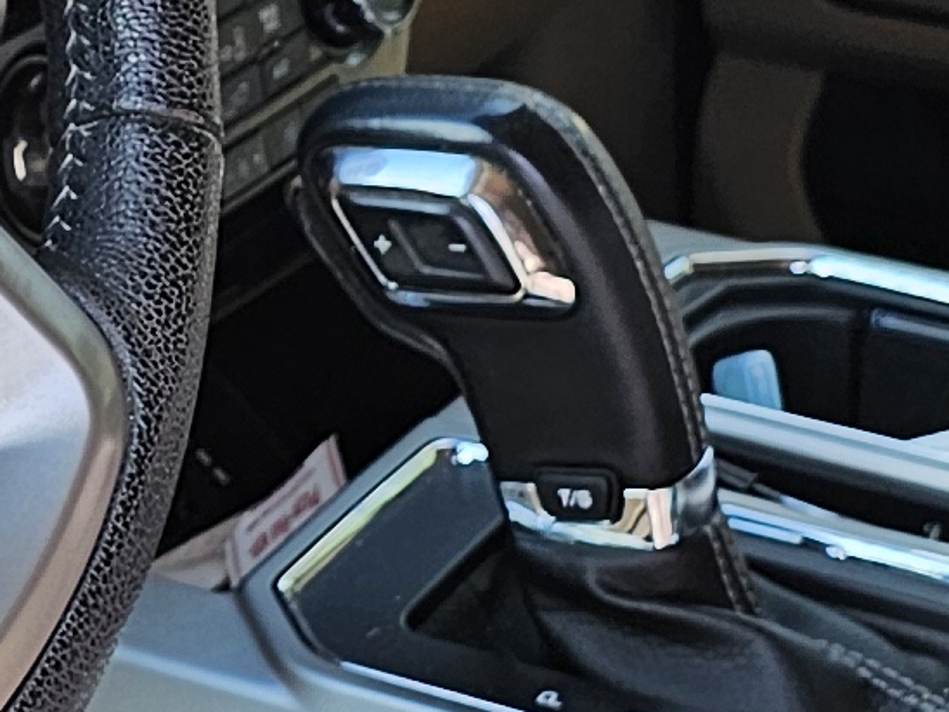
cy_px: 251
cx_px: 76
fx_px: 4606
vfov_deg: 8.8
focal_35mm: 168
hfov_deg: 11.7
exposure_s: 1/180
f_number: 1.7
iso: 32
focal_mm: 6.3
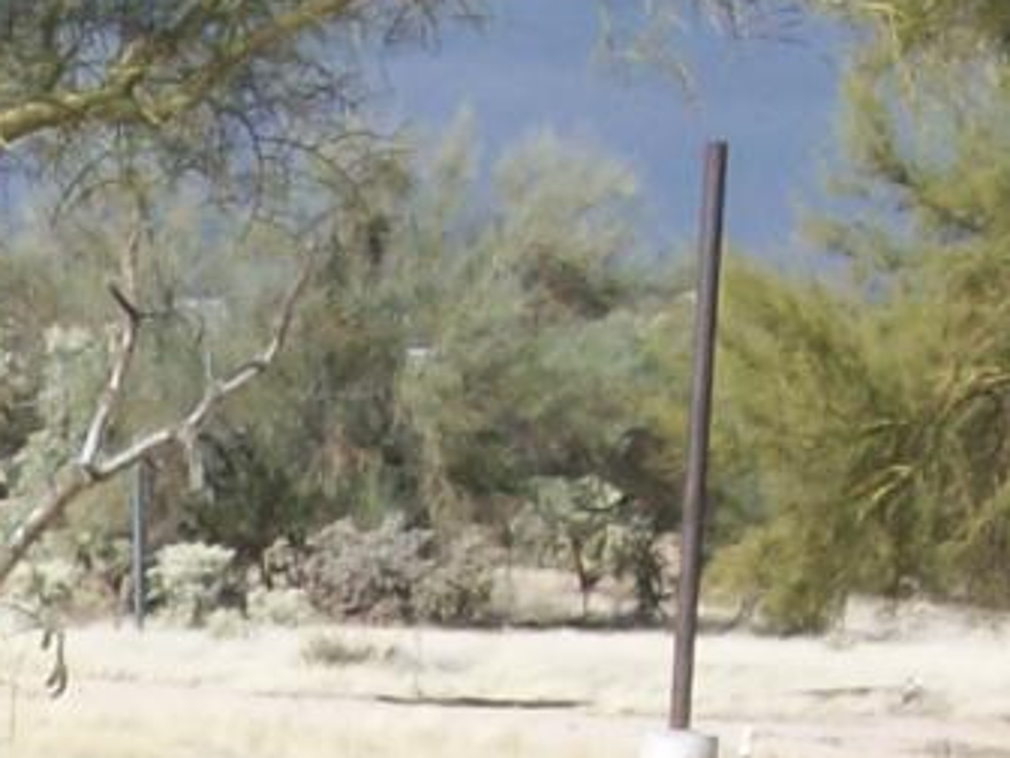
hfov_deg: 9.5
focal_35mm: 207
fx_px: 6040
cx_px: 153
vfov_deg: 7.0
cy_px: 1218
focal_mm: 5.7
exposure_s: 1/362
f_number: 5.5
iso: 64
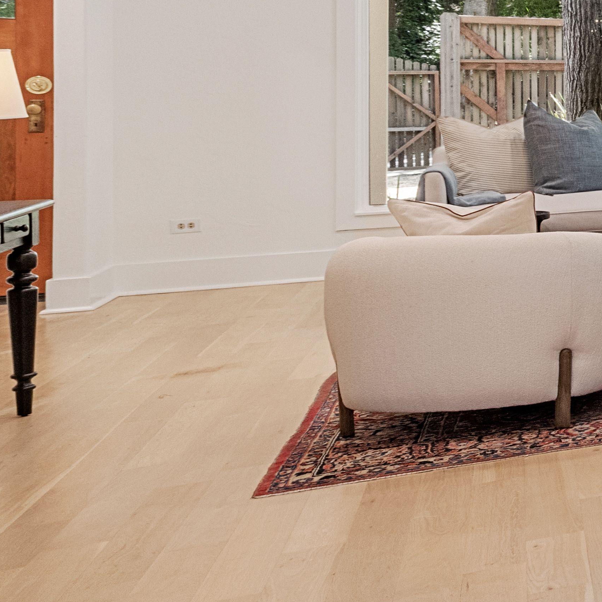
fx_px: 1141
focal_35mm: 58
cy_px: 98
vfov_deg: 28.7
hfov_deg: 16.1
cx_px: 1380
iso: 500
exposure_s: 1/20
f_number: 10
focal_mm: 14
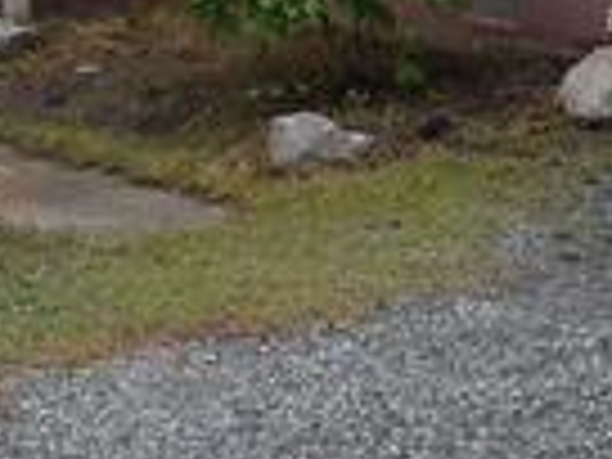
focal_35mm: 136
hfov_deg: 14.3
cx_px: 616
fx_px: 2404
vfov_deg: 10.4
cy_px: -315
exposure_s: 1/200
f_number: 5
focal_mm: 20
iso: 100
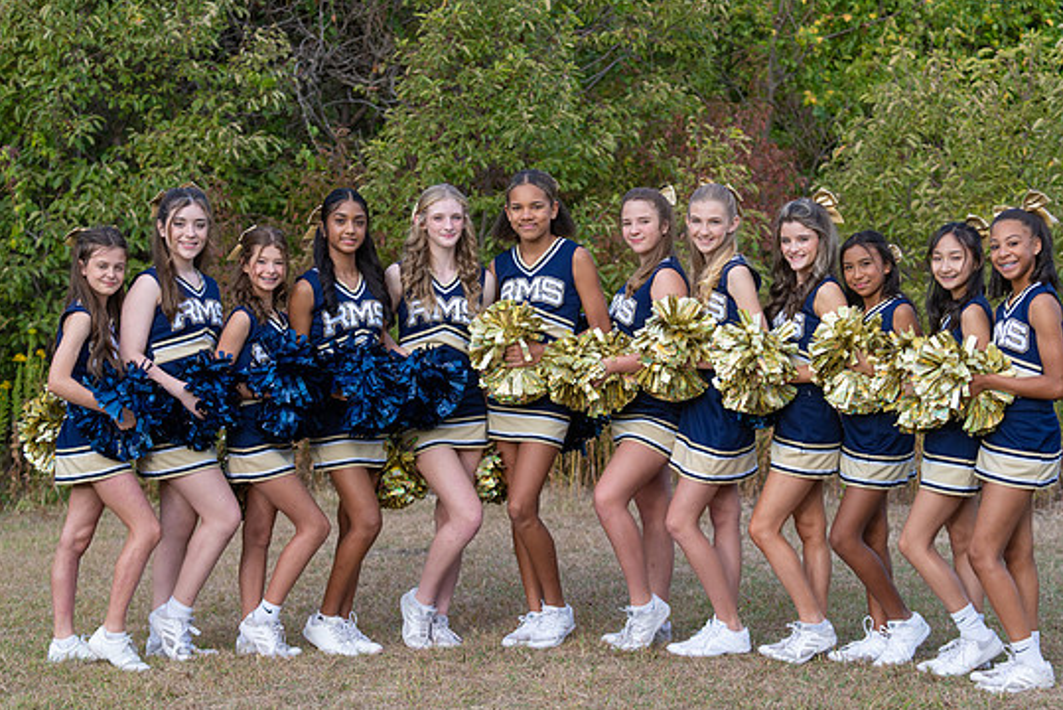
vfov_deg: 16.3
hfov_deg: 24.2
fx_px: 2482
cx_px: 545
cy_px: 387
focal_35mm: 84
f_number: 3.5
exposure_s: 1/400
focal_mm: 70
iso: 125
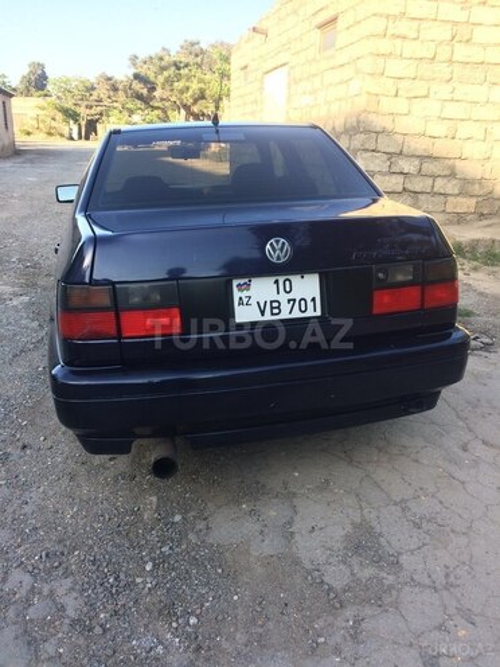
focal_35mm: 29
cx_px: 250
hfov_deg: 48.2
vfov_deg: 61.7
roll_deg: -0.6
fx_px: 559
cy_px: 334
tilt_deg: -19.8
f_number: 2.2
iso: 32
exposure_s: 1/238
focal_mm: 4.15
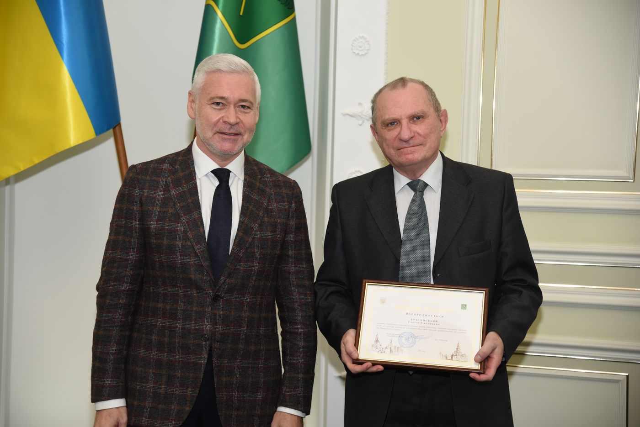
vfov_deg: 18.2
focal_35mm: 75
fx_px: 1334
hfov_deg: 27.0
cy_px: 214
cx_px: 320
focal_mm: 75
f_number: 4
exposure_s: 1/200
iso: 800
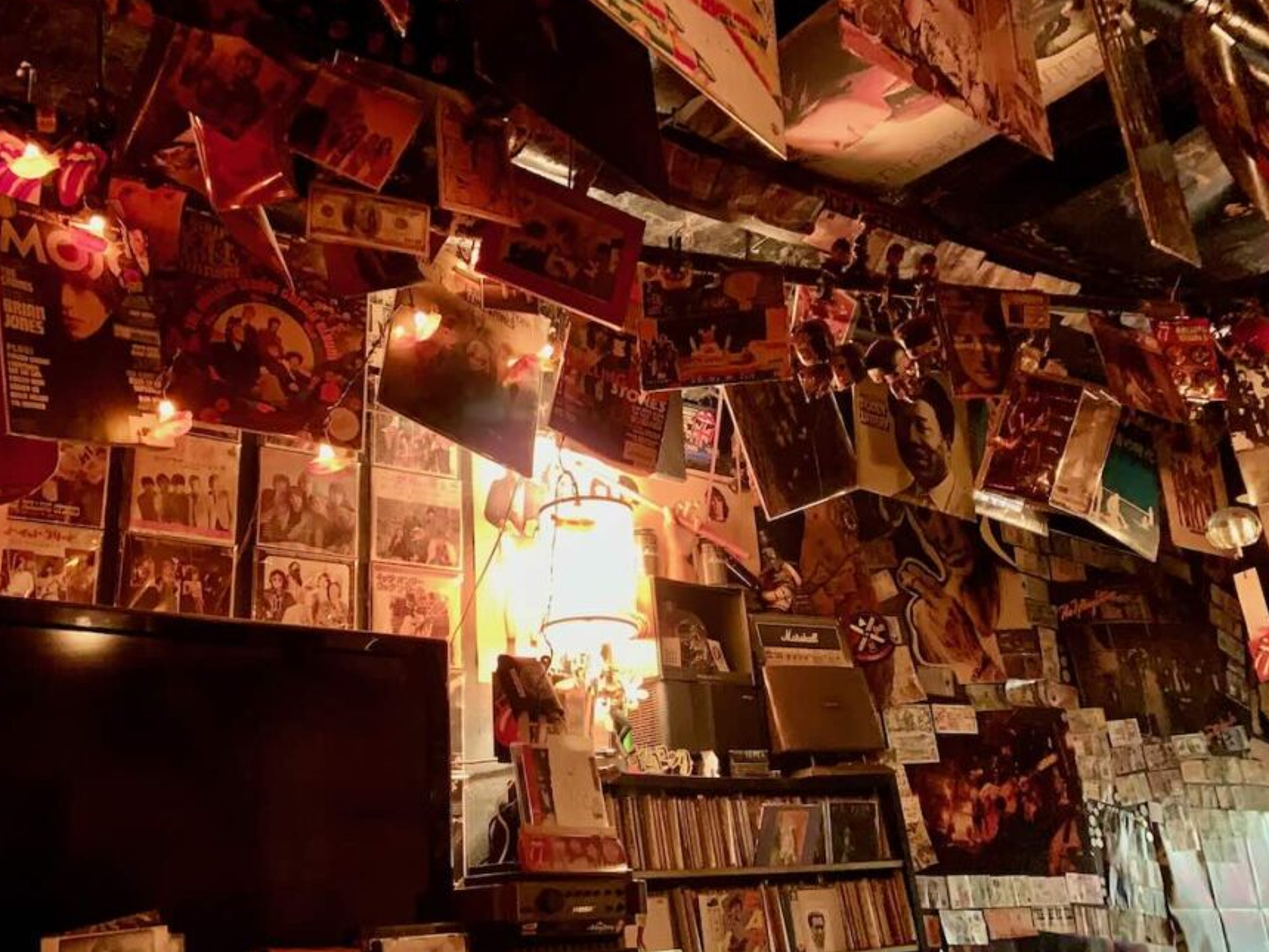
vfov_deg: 45.4
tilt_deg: +19.5
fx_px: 1136
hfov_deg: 58.0
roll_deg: +2.7
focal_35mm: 31
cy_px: 529
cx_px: 526
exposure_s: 1/4
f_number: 1.8
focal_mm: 4.25
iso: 800
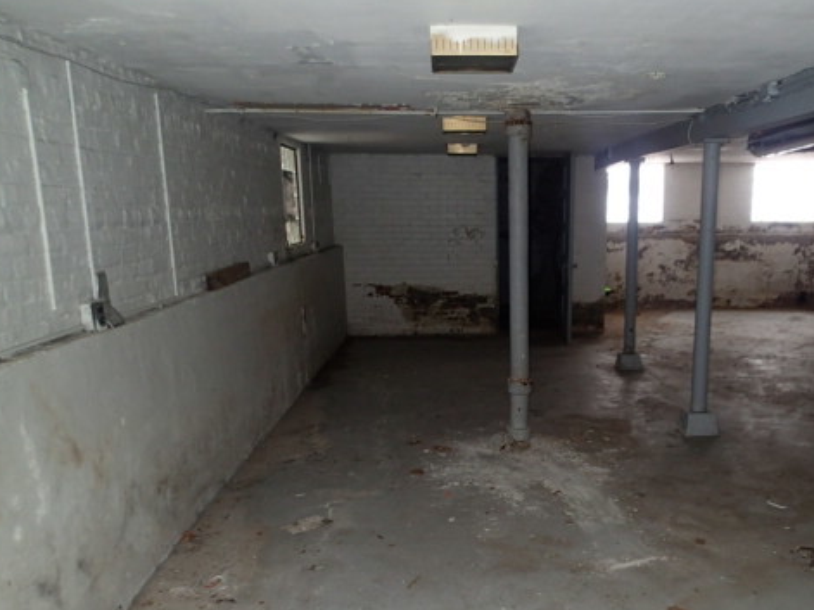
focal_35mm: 34
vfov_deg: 41.2
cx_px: 499
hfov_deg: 53.5
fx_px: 799
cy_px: 406
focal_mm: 4.5
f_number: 2
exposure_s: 1/30
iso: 200
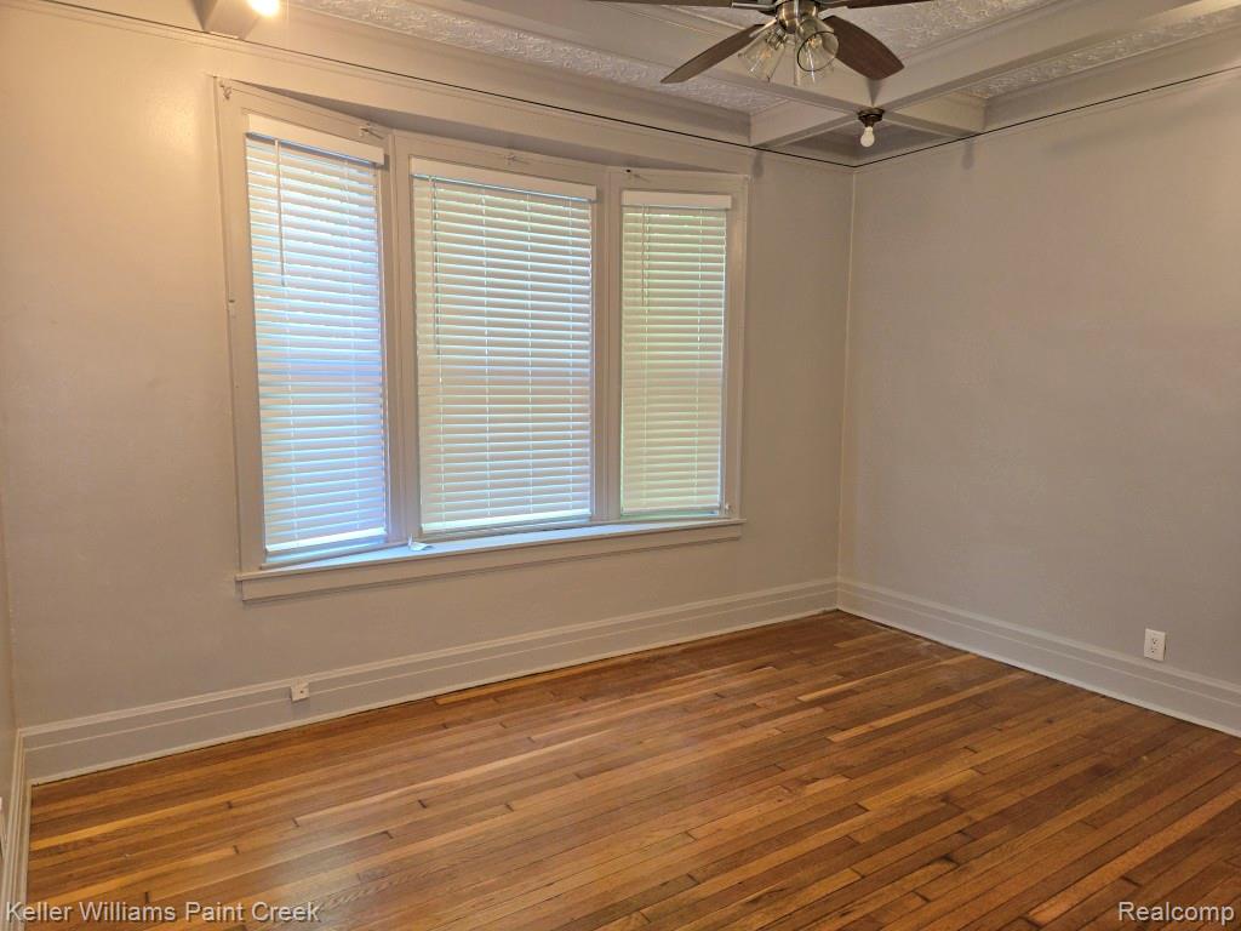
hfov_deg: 73.9
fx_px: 825
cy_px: 466
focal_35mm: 23
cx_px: 620
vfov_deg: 58.9
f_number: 1.8
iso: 100
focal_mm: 5.4
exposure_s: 1/30
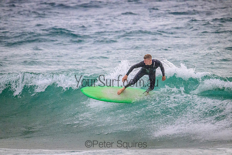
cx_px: 116
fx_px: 3867
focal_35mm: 600
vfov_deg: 2.3
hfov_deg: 3.4
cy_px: 78
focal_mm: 600
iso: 9000
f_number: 11
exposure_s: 1/2000
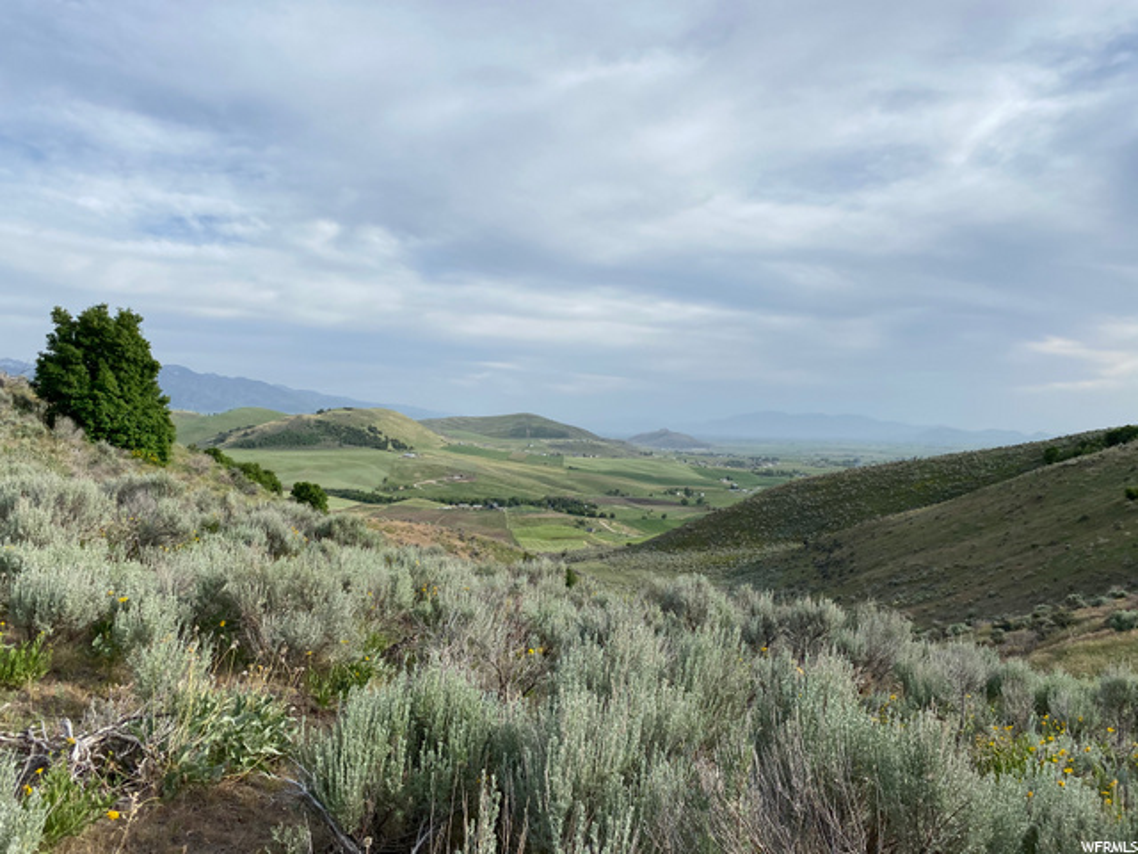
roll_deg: +1.8
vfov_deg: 53.1
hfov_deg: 67.3
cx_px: 569
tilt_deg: +0.5
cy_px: 427
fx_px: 855
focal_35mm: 26
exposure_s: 1/2755
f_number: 1.8
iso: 32
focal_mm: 4.25
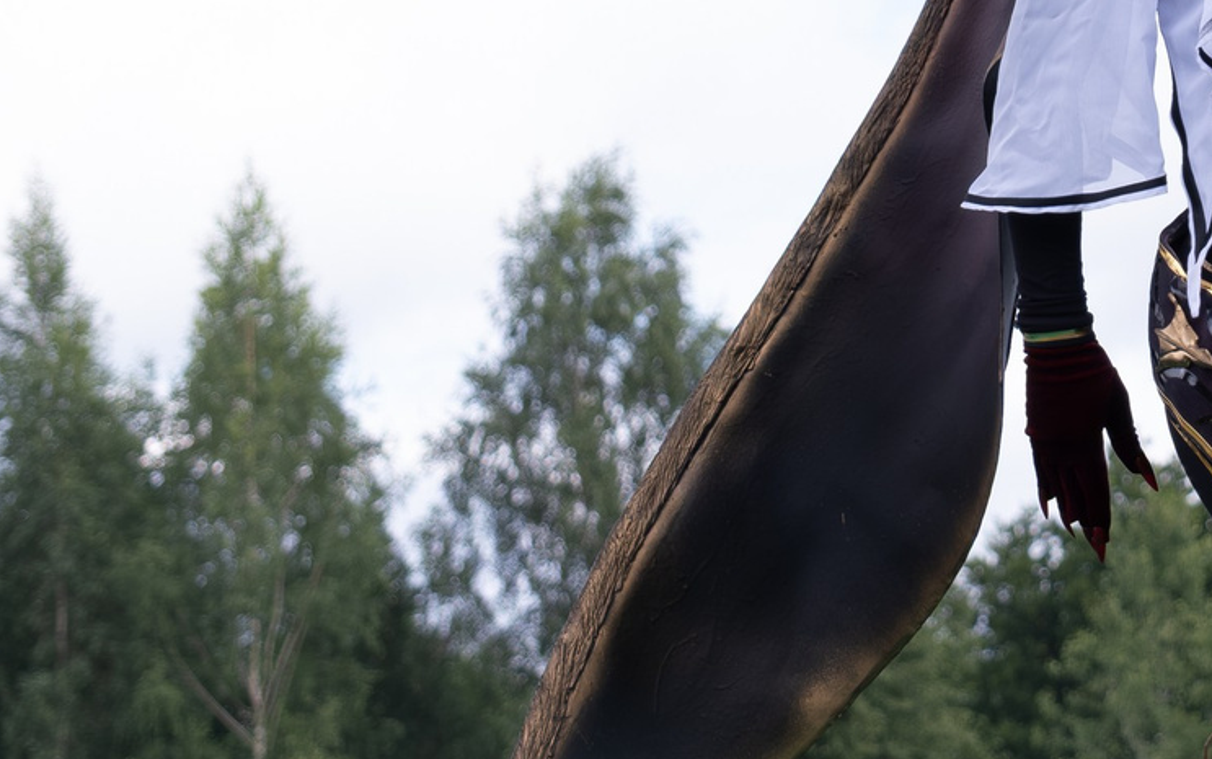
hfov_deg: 11.6
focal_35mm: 179
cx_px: 1220
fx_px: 5915
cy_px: 113
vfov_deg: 7.3
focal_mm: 34.2
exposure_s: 1/1250
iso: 200
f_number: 3.2
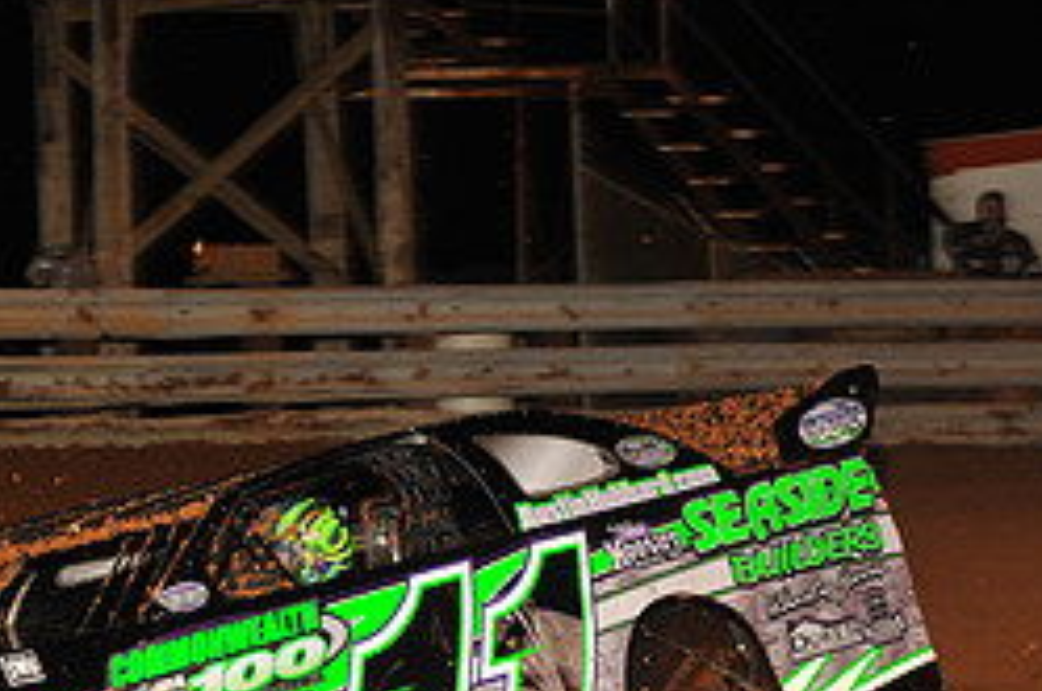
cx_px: -29
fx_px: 4044
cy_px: 582
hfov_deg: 14.4
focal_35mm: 140
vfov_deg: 9.7
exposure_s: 1/320
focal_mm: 60
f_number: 7.1
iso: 800
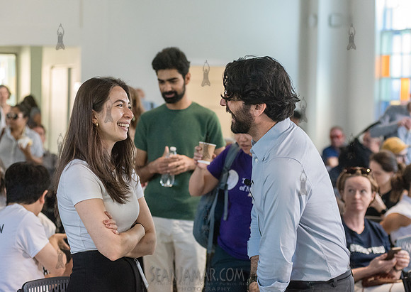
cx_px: 216
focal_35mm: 90
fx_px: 1053
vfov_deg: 15.7
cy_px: 144
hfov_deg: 22.1
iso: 5000
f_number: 4
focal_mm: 80
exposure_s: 1/320
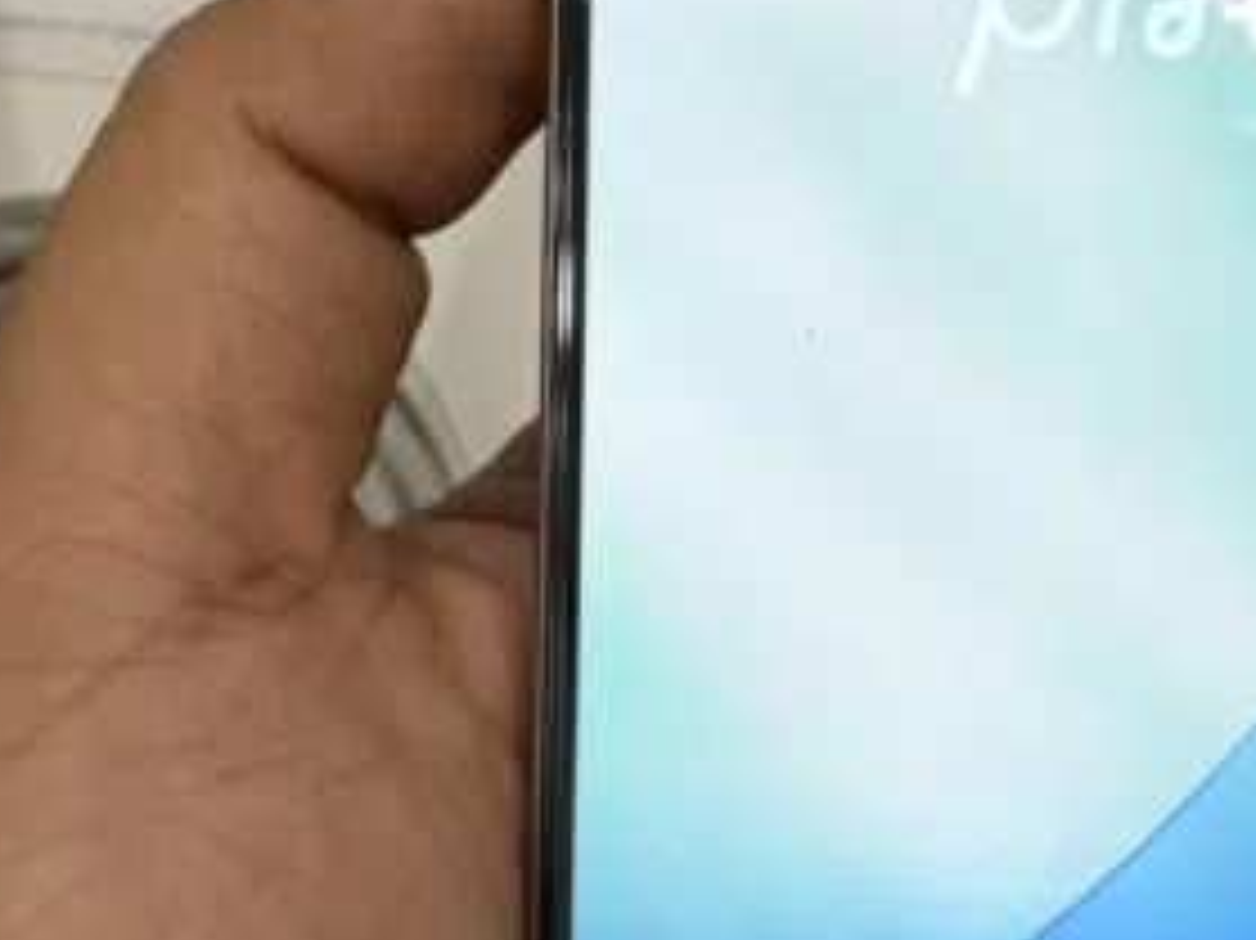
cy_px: -103
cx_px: 936
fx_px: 1995
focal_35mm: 55
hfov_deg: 34.2
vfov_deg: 24.7
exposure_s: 1/50
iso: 160
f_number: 1.78
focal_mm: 6.76
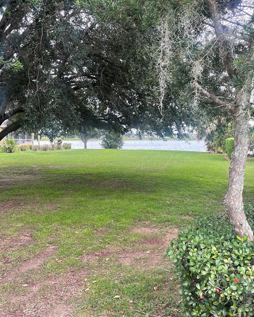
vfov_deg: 52.9
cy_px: 158
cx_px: 123
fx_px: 320
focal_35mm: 34
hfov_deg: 43.3
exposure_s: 1/219
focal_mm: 4.2
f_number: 1.6
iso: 32
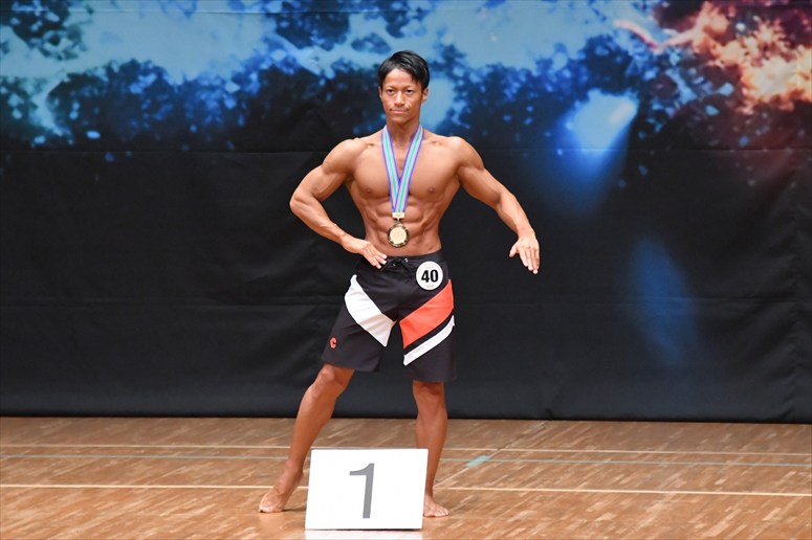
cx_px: 406
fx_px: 6763
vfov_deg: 4.6
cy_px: 270
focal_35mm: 300
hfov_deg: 6.9
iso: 8000
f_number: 5.6
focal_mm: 200
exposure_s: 1/400
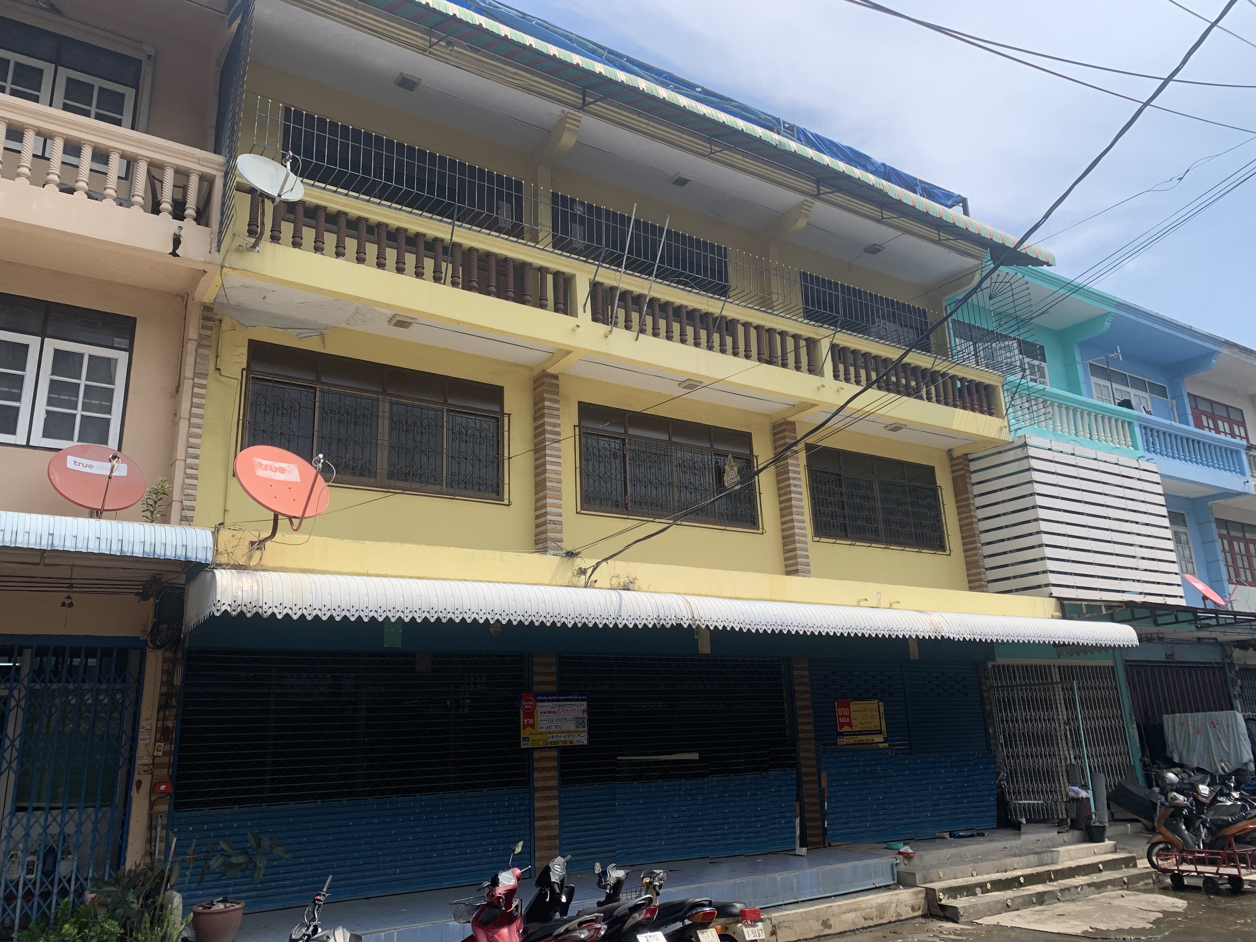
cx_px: 628
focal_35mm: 26
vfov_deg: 53.1
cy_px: 471
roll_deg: +1.3
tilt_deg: +15.9
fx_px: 943
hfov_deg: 67.3
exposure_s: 1/1634
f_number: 1.8
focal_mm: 4.25
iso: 25
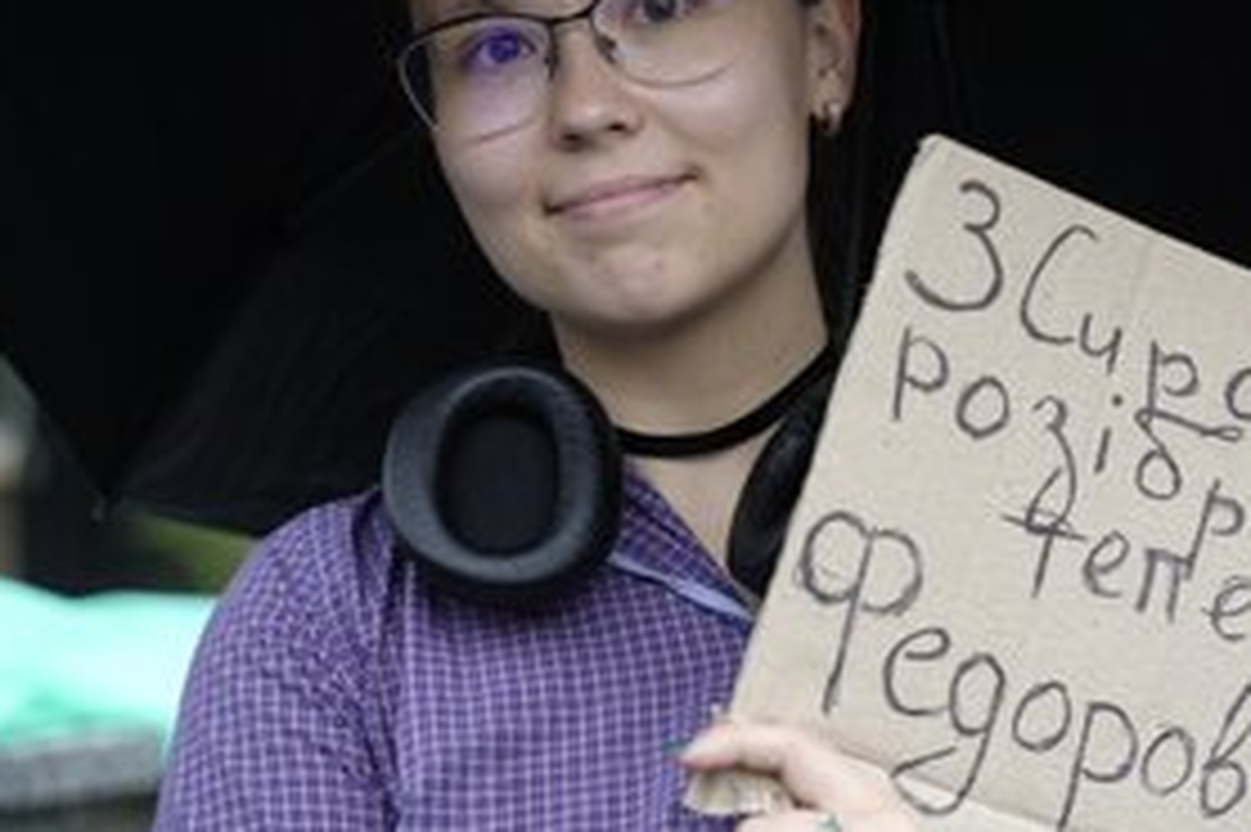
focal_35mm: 108
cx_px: 842
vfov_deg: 12.7
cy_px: 371
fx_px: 3751
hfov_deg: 18.9
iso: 2500
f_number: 4
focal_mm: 75
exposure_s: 1/160
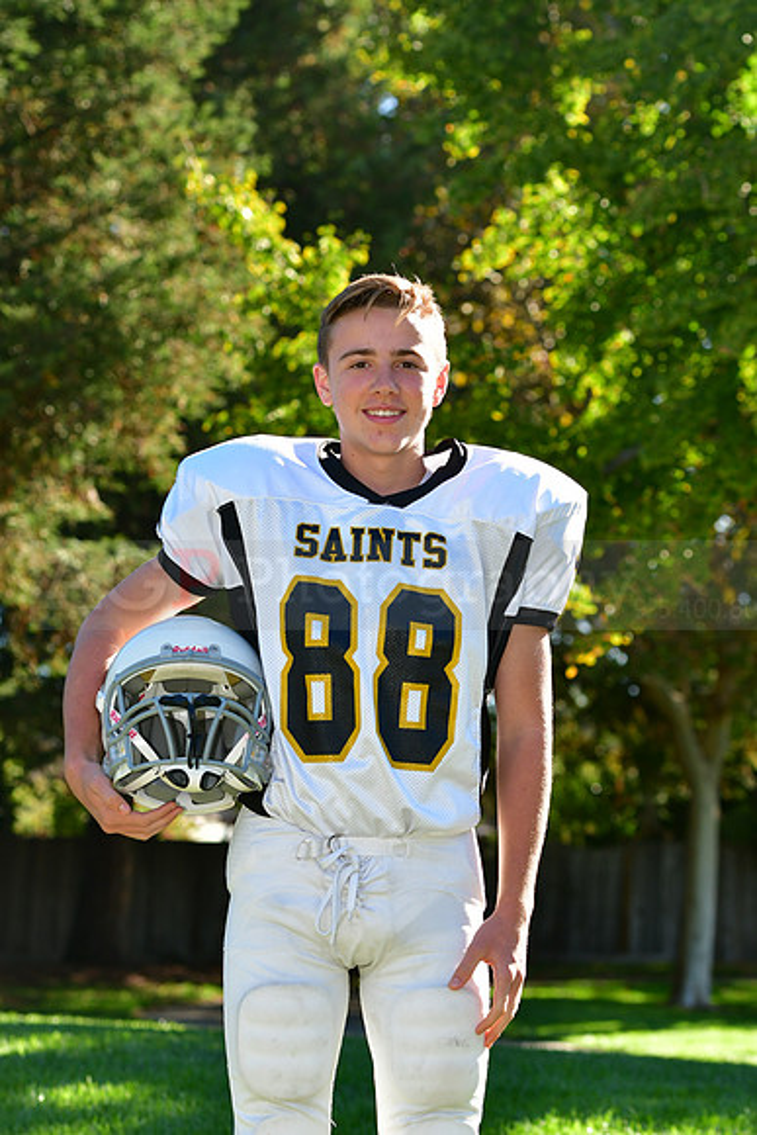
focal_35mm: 117
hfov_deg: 11.7
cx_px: 378
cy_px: 568
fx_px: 3688
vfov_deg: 17.5
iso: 400
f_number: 4.5
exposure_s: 1/800
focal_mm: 78
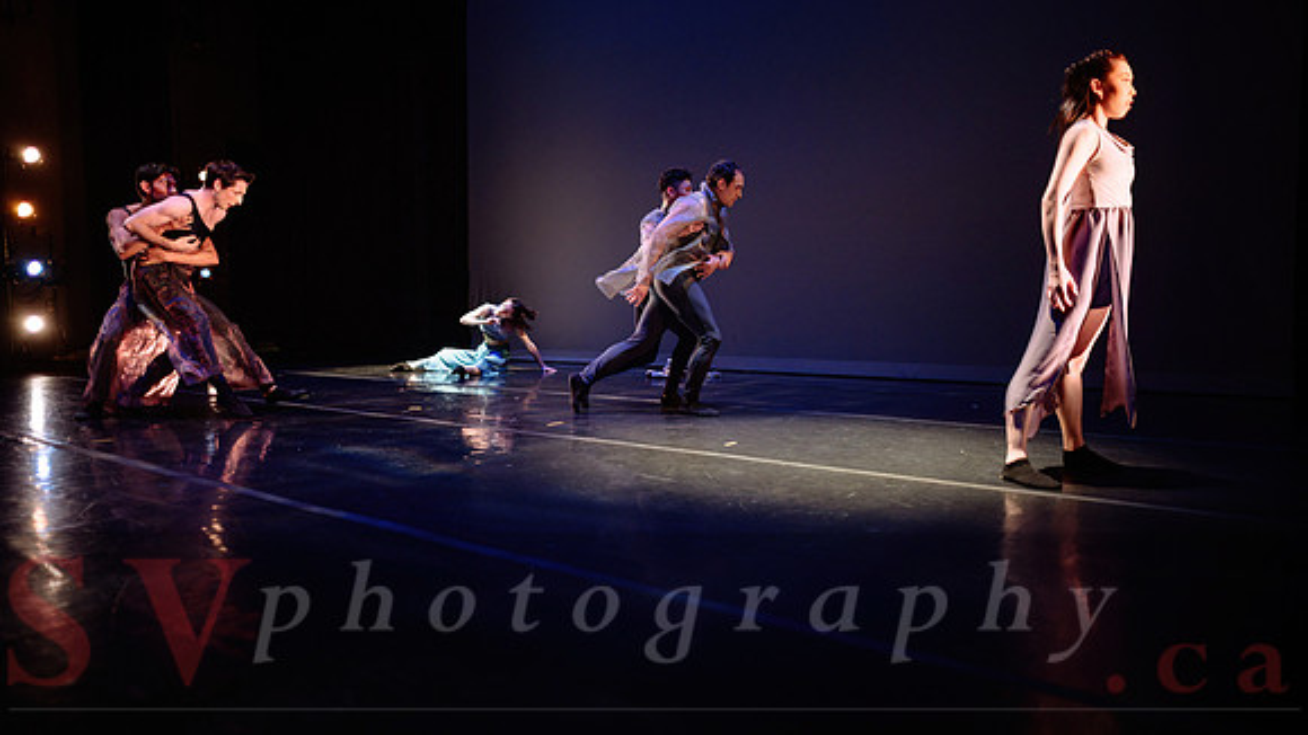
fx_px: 872
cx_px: 654
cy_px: 368
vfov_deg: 45.7
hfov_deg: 73.8
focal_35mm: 25
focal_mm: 24
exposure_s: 1/400
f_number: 1.4
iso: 1000
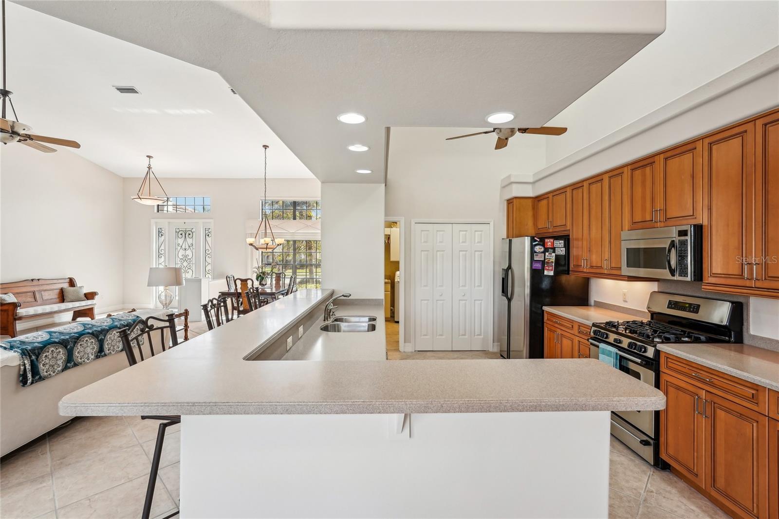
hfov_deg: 96.7
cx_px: 390
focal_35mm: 16
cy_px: 260
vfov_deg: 73.7
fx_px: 346
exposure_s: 1/30
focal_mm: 16
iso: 400
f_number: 8
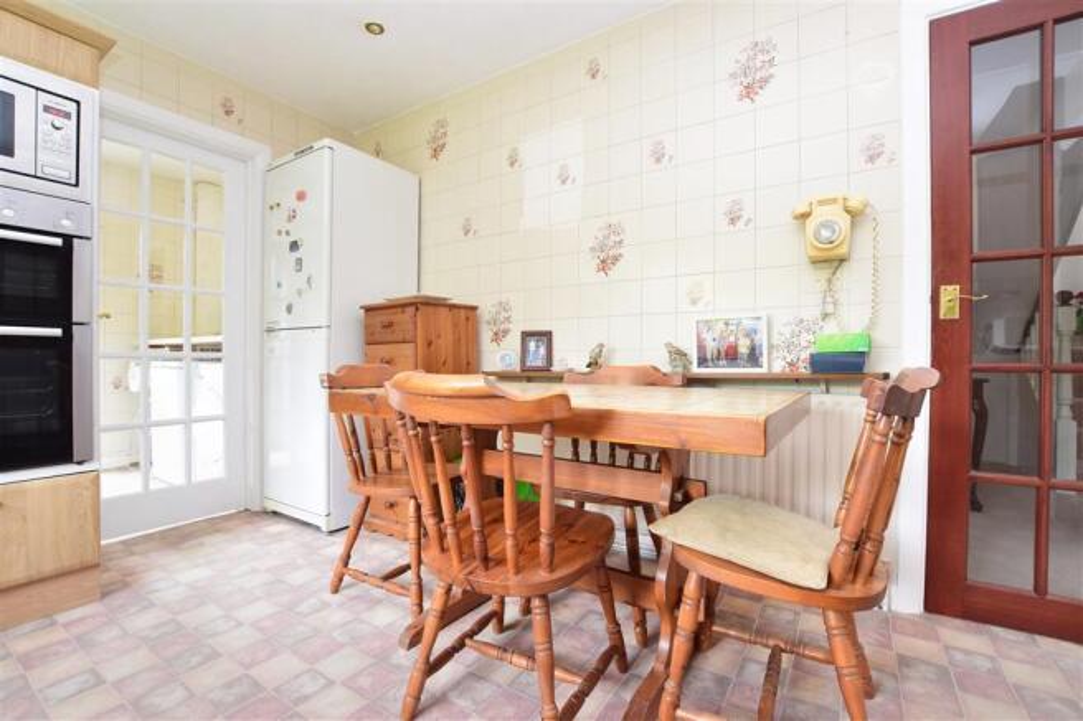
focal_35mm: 15
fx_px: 451
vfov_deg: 77.3
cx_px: 542
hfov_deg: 100.4
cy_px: 360
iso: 250
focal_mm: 10
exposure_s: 1/8
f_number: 7.1
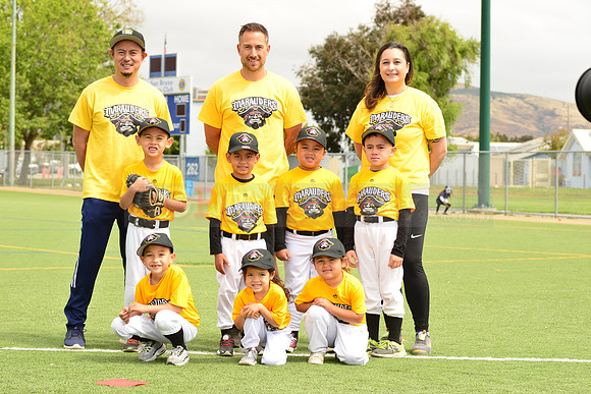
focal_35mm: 95
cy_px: 197
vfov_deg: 14.4
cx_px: 296
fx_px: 1560
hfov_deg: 21.5
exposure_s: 1/250
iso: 200
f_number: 9
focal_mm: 95
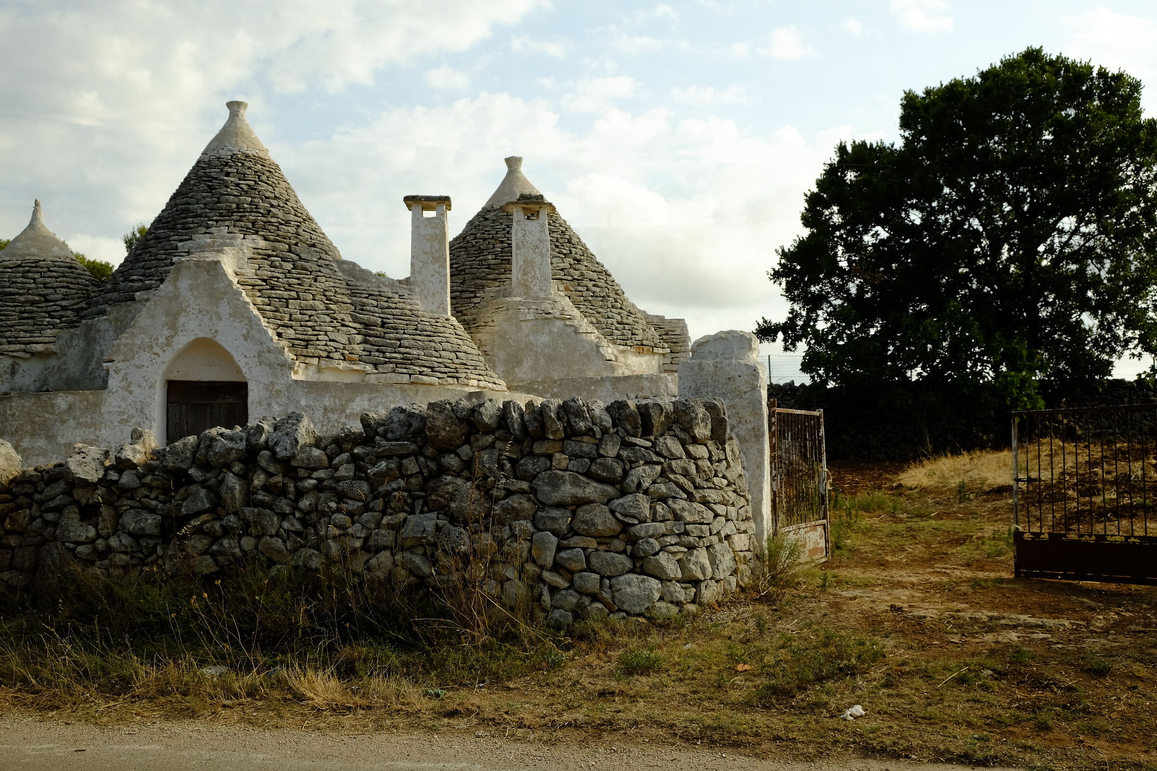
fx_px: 1157
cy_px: 386
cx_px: 578
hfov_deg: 53.1
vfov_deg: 36.9
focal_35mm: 36
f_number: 6.4
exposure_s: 1/500
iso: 200
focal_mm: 24.3
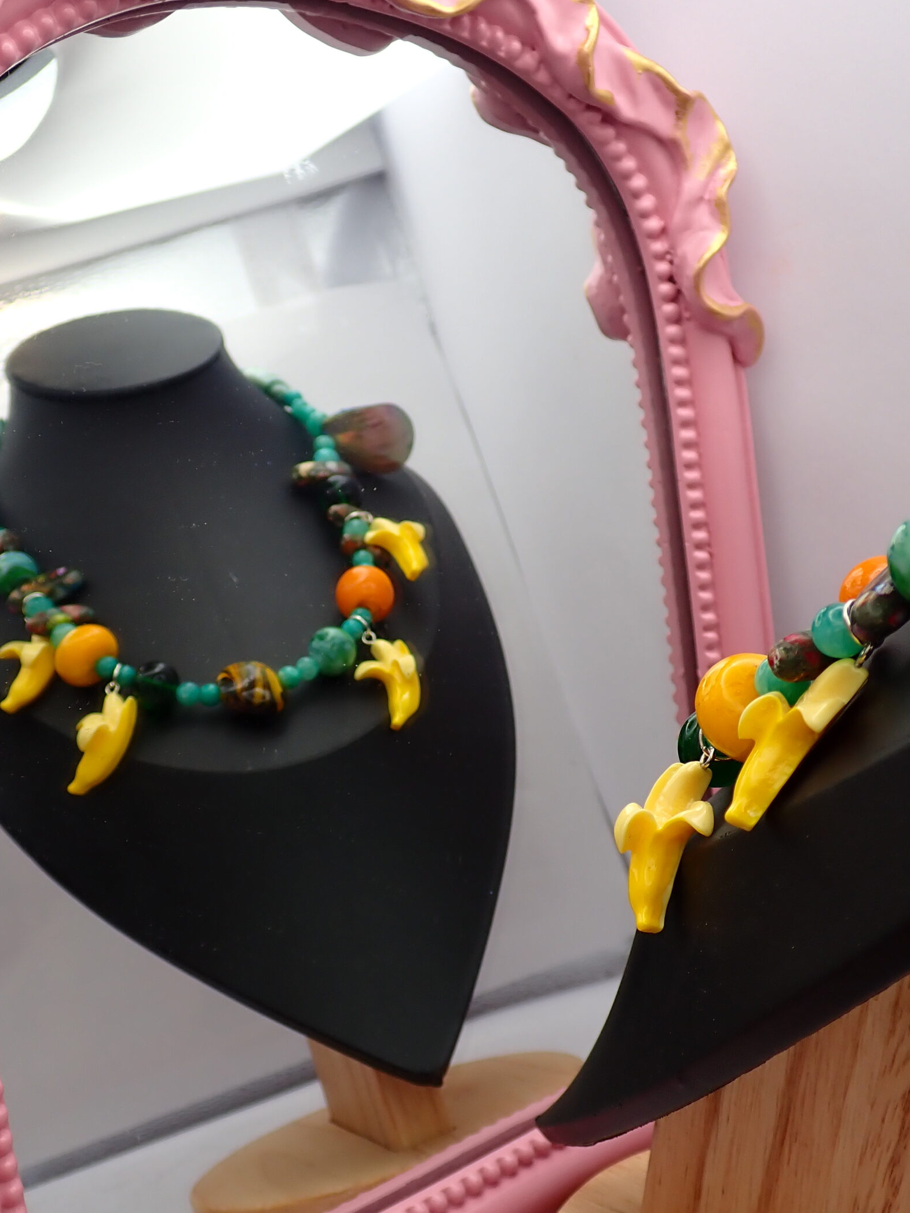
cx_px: 402
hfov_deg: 32.8
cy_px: 670
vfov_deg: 42.9
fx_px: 1542
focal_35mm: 44
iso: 100
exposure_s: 1/125
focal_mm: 6.37
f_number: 2.5
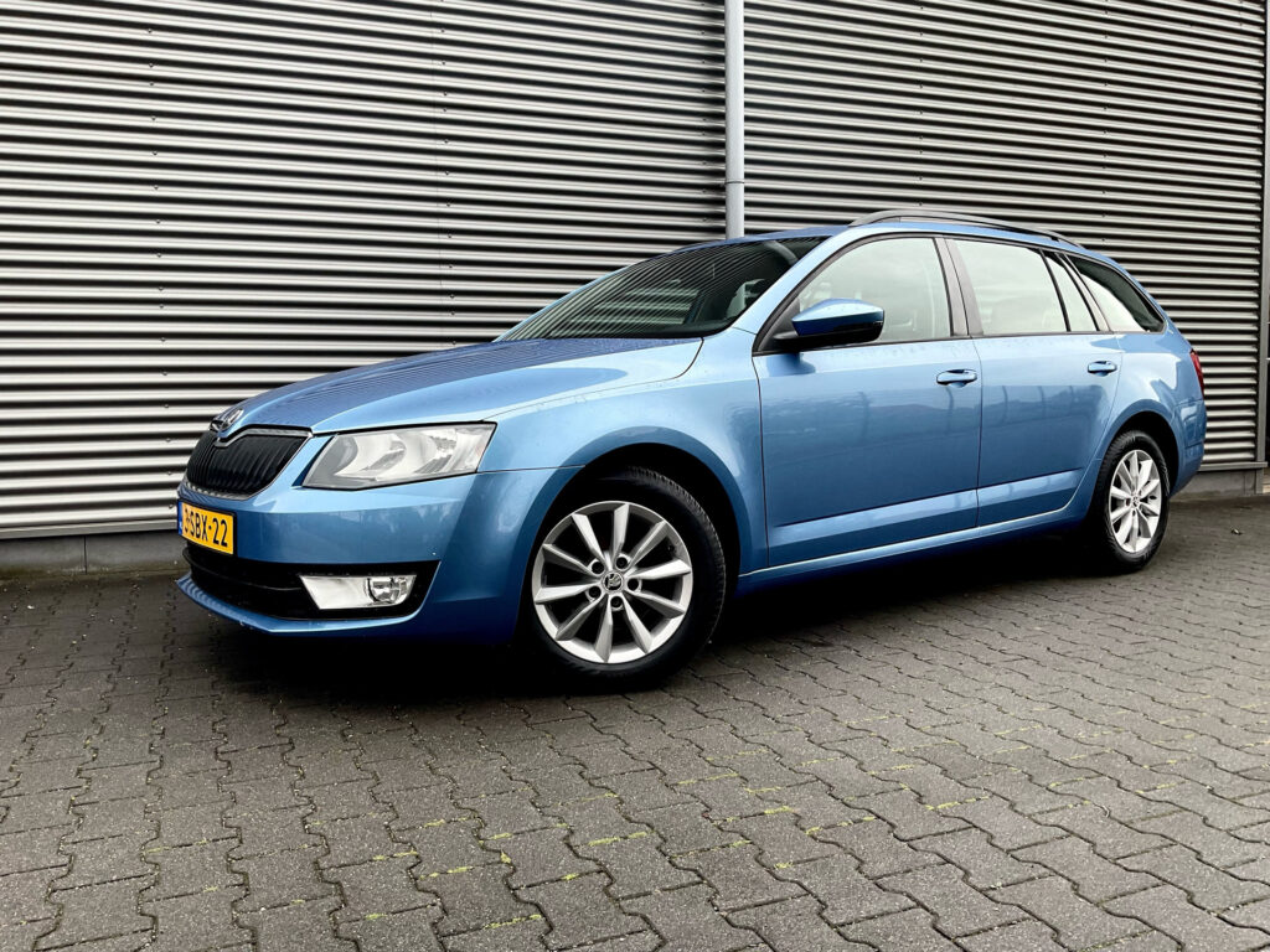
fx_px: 1064
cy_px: 476
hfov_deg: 61.7
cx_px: 635
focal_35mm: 29
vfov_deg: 48.2
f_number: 1.8
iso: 50
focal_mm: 3
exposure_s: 1/100
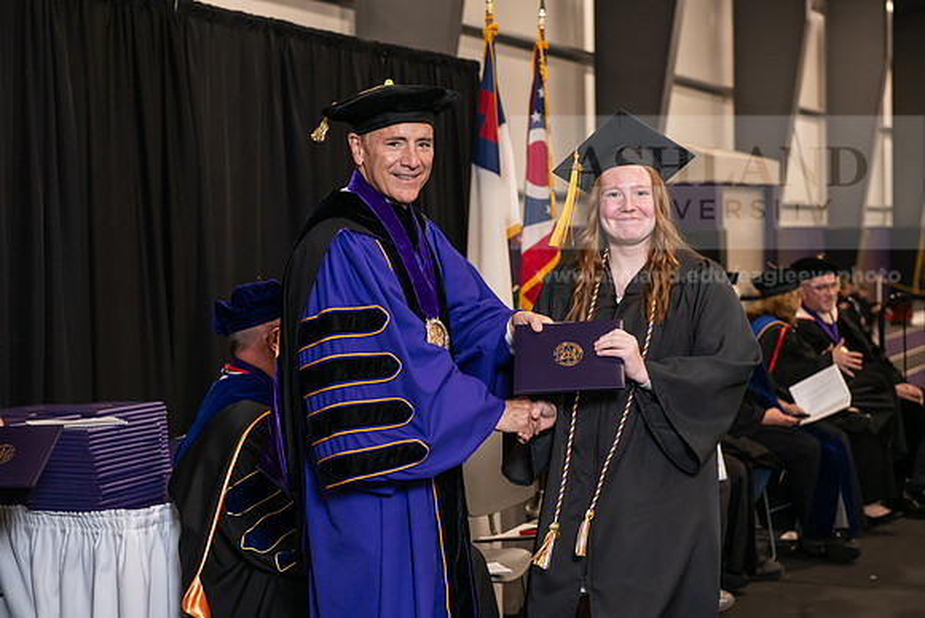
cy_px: 309
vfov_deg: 19.5
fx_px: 1799
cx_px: 462
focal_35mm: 70
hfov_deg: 28.8
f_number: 5
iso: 1600
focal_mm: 70
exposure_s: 1/125
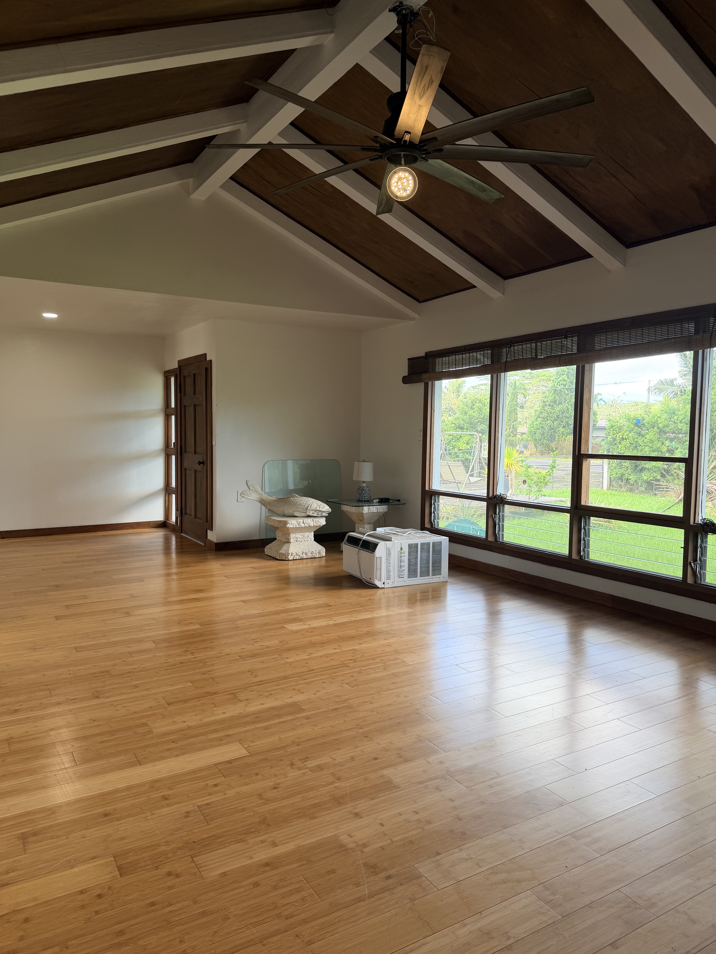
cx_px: 358
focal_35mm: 24
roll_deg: -1.2
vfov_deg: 71.6
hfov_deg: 56.8
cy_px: 477
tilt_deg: -4.4
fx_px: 662
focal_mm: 6.76
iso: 64
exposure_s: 1/166
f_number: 1.78
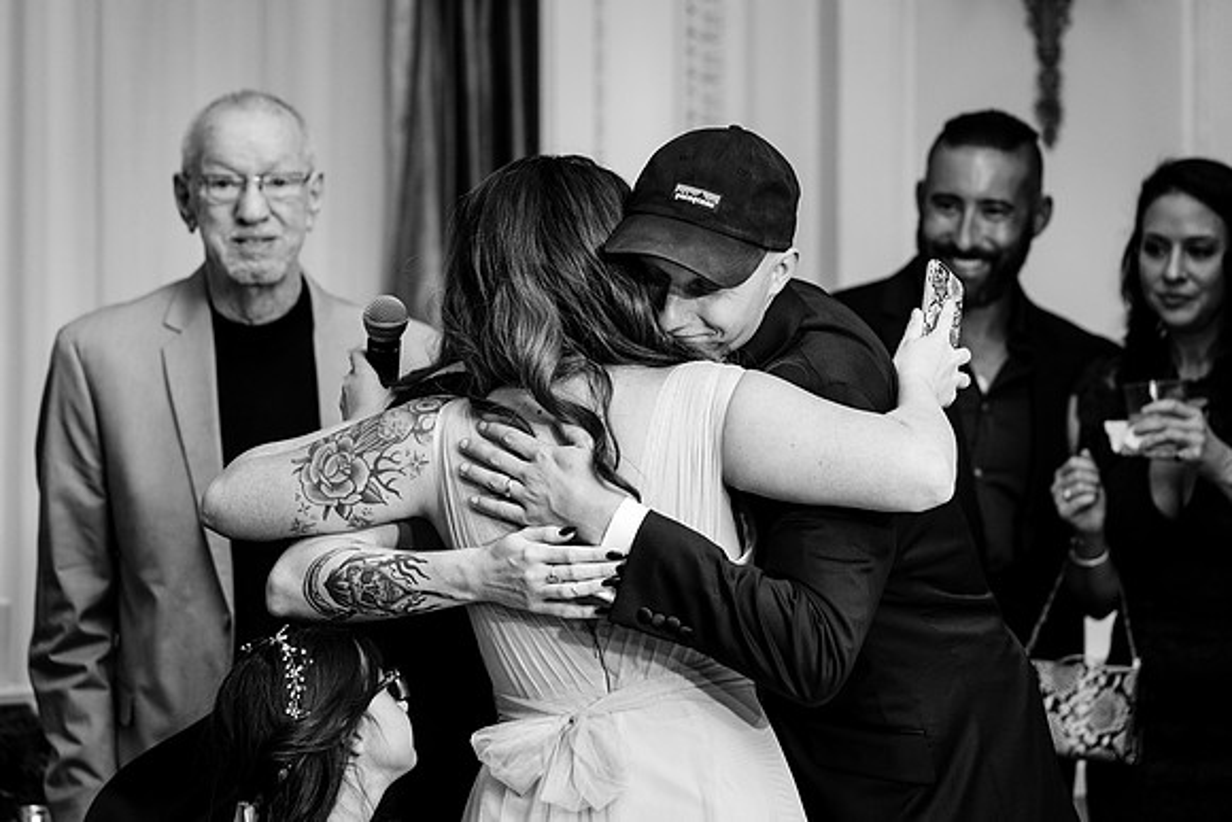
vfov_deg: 9.9
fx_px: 4743
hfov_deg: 14.8
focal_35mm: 139
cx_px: 592
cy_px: 427
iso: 2000
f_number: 4
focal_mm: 131
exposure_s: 1/200
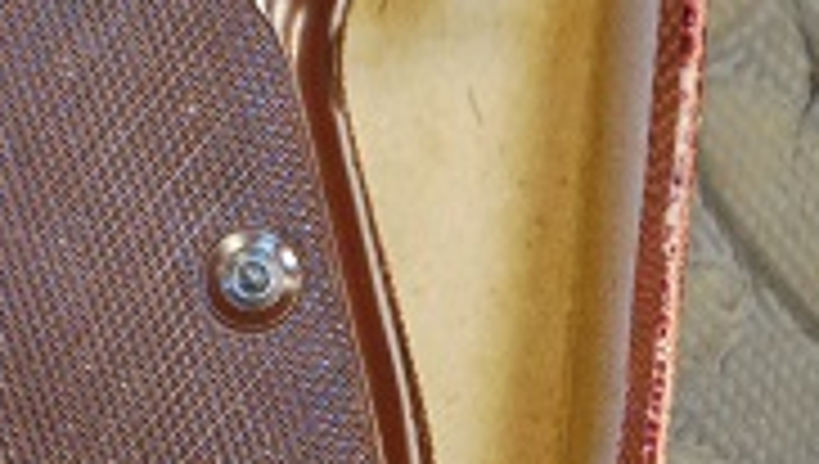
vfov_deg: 4.3
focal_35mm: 285
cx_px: -428
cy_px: 101
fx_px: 6192
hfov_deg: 7.4
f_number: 4.5
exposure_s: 1/30
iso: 1400
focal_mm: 55
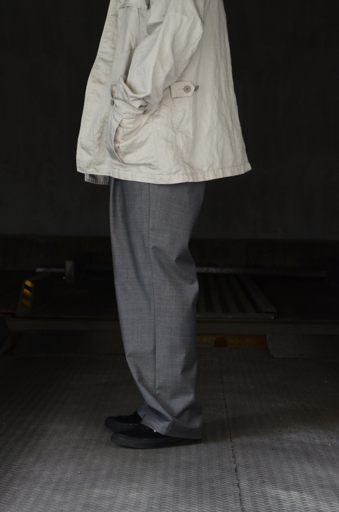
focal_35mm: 105
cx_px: 170
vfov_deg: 19.5
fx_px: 1489
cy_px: 256
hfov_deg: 13.0
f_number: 5.6
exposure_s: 1/125
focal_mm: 70
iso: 1000
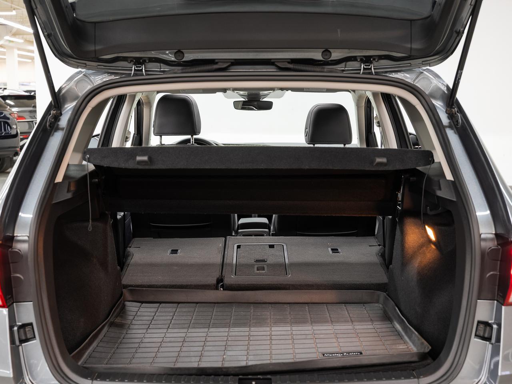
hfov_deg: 39.9
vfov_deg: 30.5
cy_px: 192
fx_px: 705
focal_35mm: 48
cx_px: 254
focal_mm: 42.8
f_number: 5.6
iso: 100
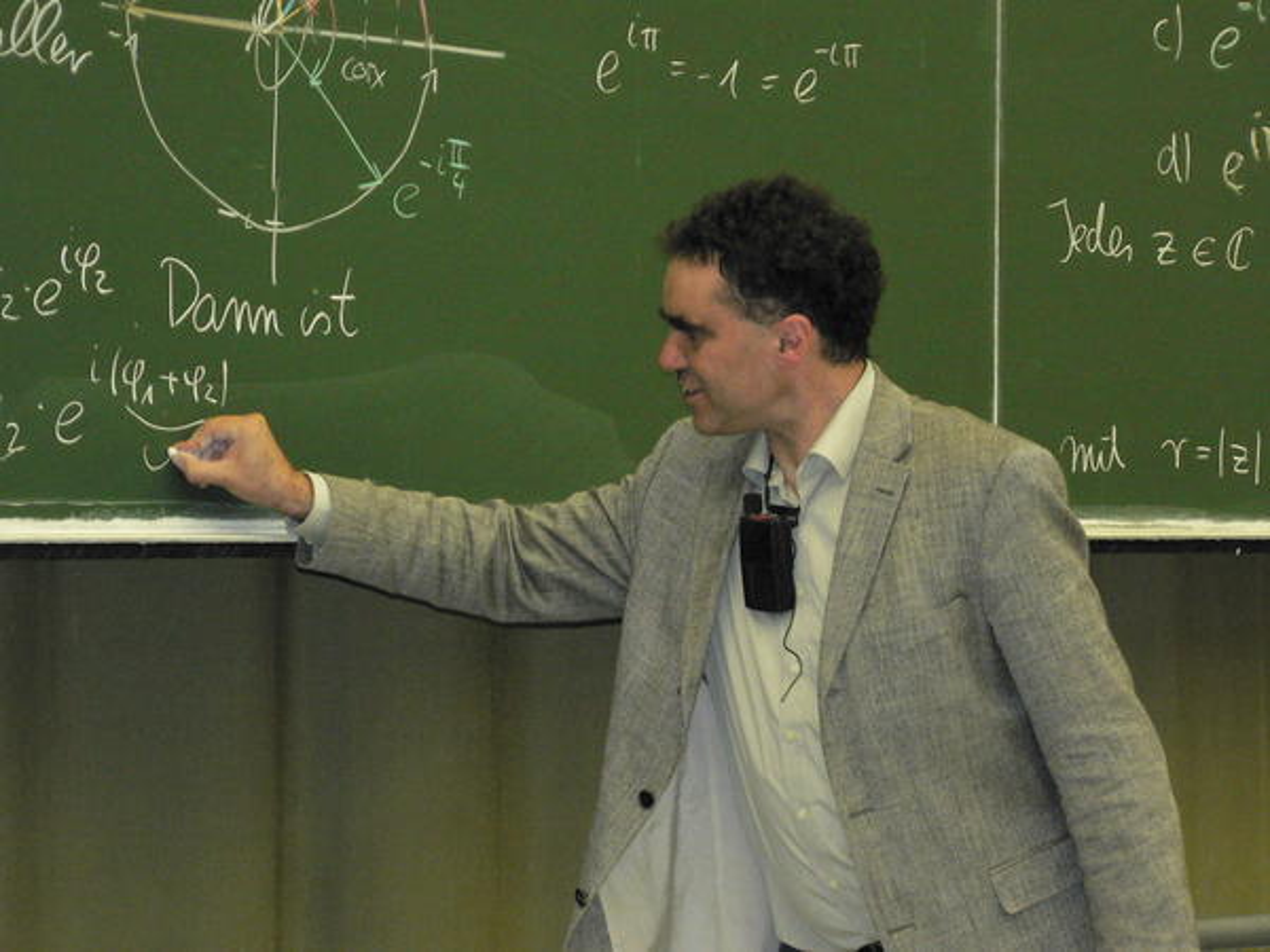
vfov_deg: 9.5
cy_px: 476
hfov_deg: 12.6
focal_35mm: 157
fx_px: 5760
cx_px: 635
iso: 400
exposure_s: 1/60
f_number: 3.3
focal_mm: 26.2
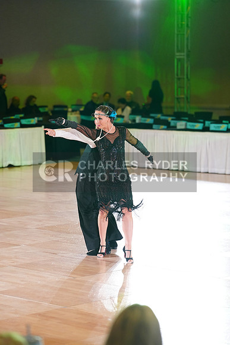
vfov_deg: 16.4
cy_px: 172
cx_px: 115
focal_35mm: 125
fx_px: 1197
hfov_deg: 11.0
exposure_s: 1/500
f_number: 2.8
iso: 2500
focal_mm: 125
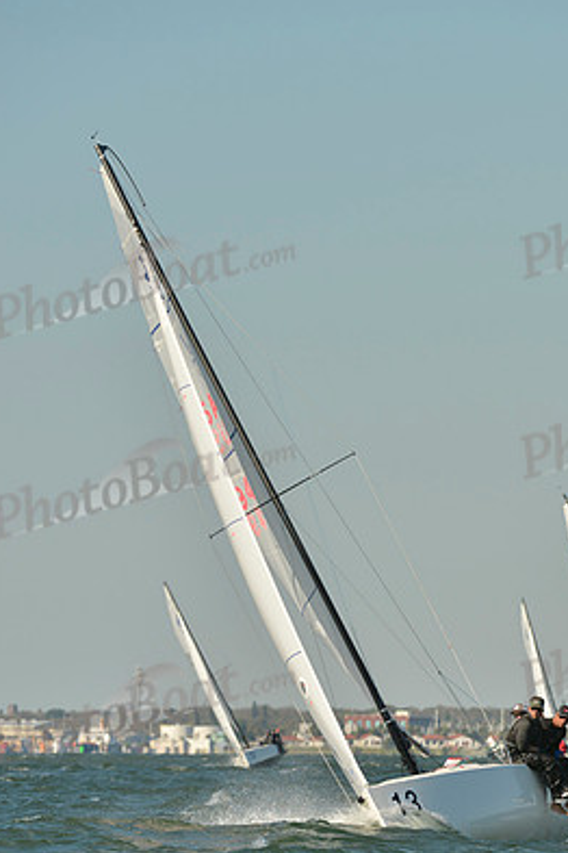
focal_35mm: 369
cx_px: 409
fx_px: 8732
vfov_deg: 5.6
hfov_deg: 3.7
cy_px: 566
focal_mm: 250
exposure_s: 1/1250
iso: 280
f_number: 7.1
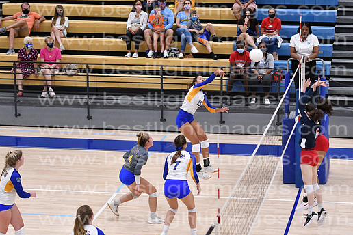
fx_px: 1324
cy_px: 115
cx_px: 194
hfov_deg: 15.2
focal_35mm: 135
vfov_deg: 10.2
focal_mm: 80
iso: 6400
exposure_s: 1/1000
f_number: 3.2
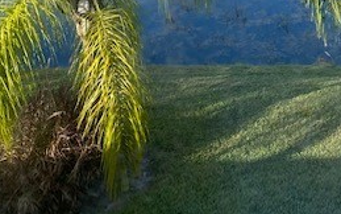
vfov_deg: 17.4
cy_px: -100
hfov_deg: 29.1
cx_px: 303
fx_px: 632
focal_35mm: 68
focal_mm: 4.25
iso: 32
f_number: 1.8
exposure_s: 1/1332
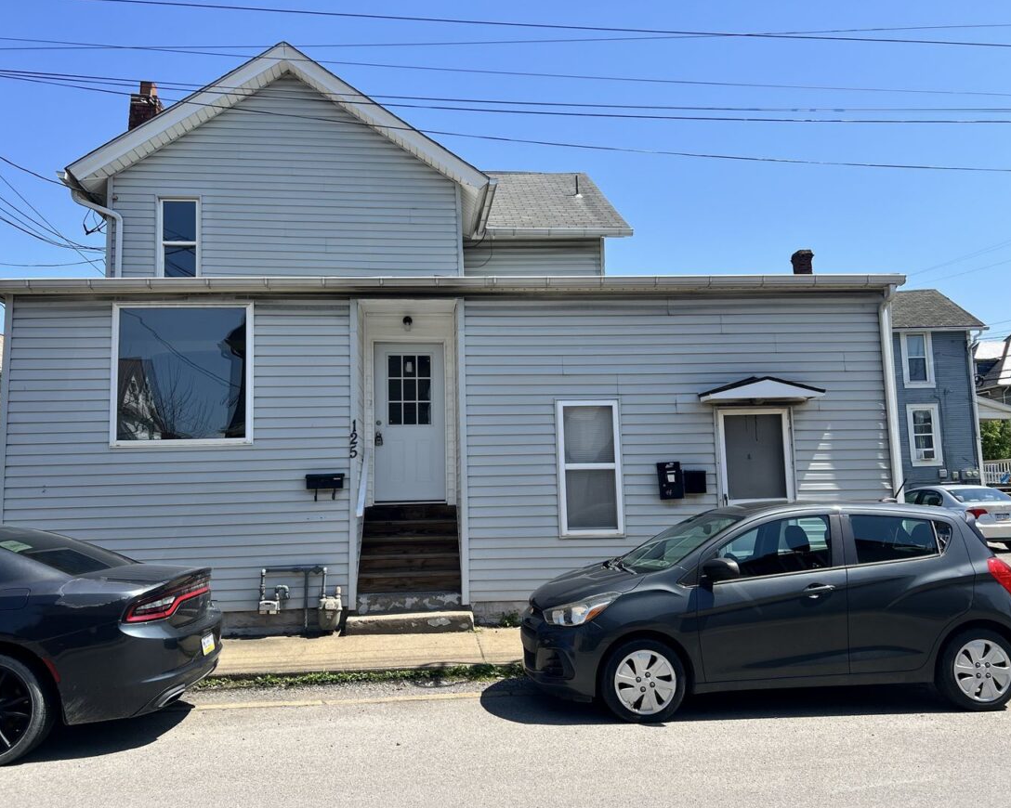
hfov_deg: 62.2
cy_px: 416
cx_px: 481
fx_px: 838
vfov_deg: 51.5
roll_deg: +2.1
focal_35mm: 28
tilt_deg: +5.8
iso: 50
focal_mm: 5.7
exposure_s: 1/2915
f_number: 1.5
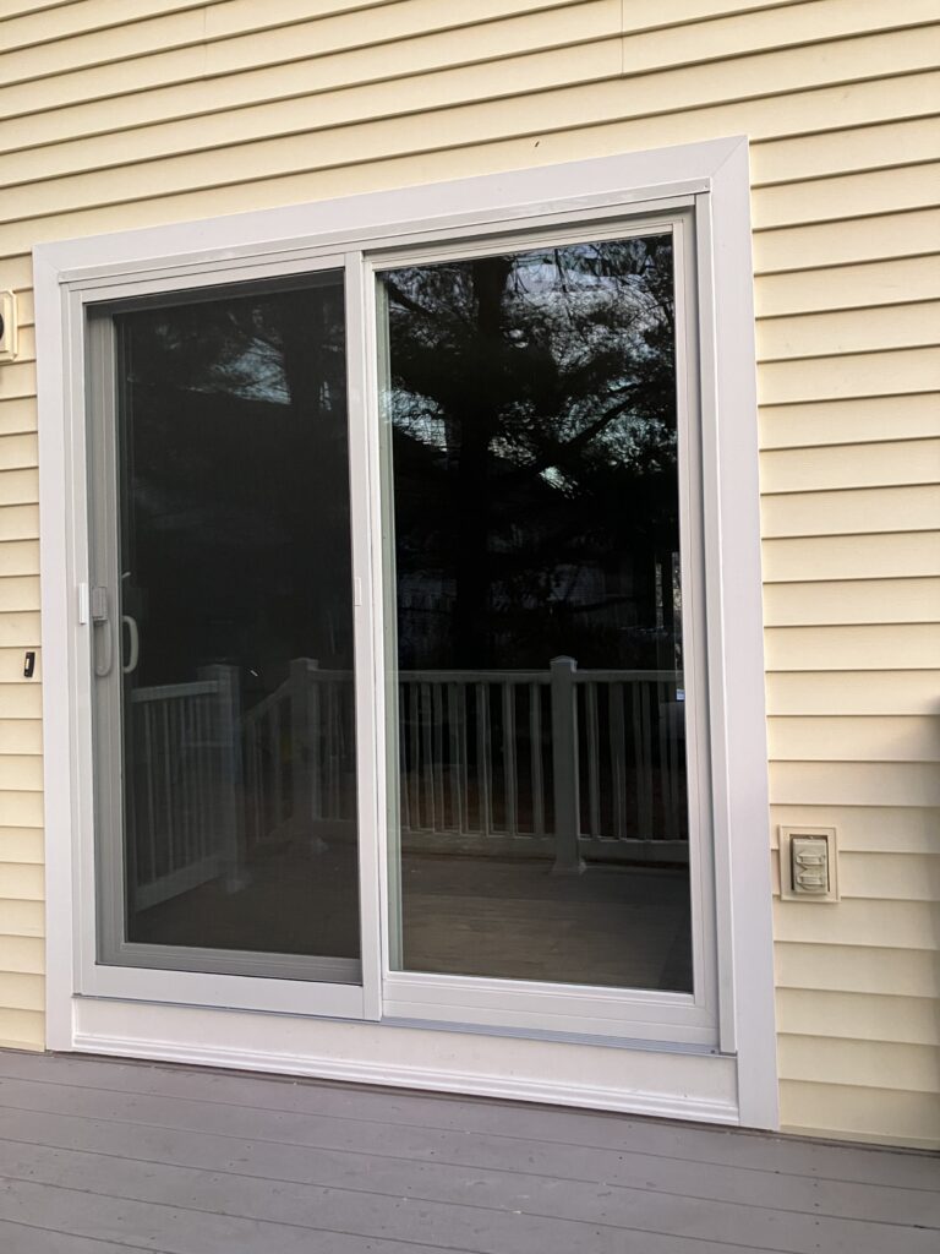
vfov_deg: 63.4
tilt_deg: +1.5
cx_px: 470
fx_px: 1014
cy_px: 627
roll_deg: +0.6
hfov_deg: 49.7
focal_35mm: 28
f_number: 1.8
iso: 250
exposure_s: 1/60
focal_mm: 3.99
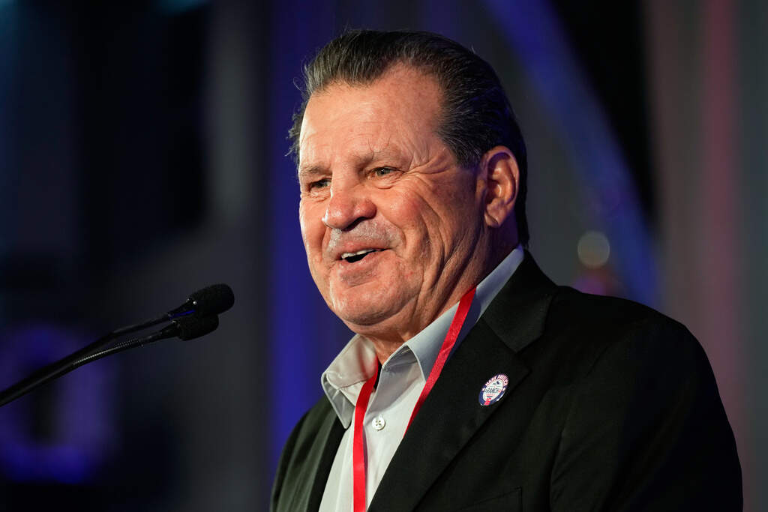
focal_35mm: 252
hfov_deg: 8.2
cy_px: 256
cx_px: 384
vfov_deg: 5.5
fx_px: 5376
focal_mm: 168
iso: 800
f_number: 2.8
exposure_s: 1/90
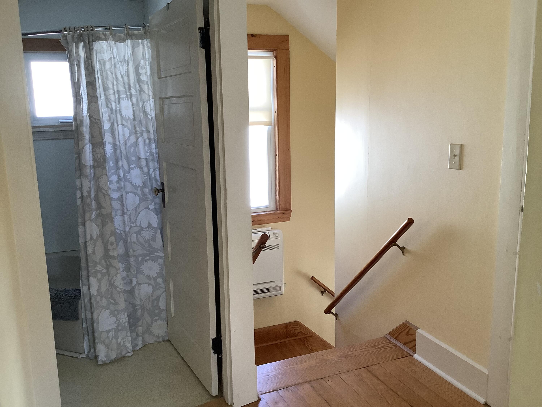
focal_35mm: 31
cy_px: 204
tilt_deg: -11.0
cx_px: 271
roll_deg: +0.7
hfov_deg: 58.4
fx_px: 485
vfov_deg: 45.4
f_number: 2.4
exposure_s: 1/60
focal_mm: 3.3
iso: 125
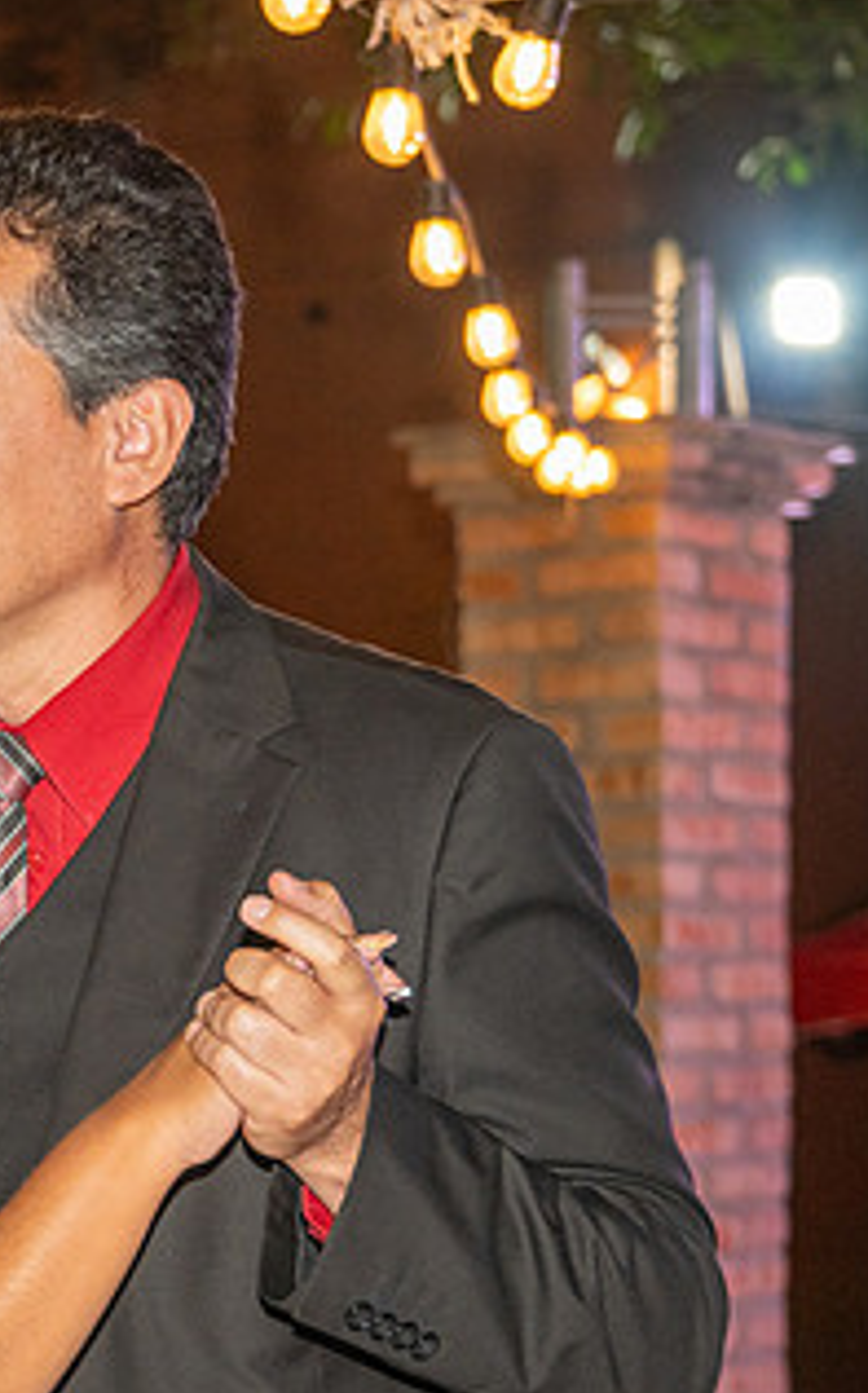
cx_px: -370
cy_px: 809
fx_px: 4967
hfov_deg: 9.7
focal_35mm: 131
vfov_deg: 15.9
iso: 2000
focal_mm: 70
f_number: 6
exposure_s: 1/200
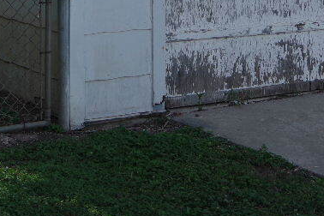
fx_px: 945
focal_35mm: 105
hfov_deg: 19.4
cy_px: -119
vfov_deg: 12.3
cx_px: 139
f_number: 5
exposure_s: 1/400
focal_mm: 21
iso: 200
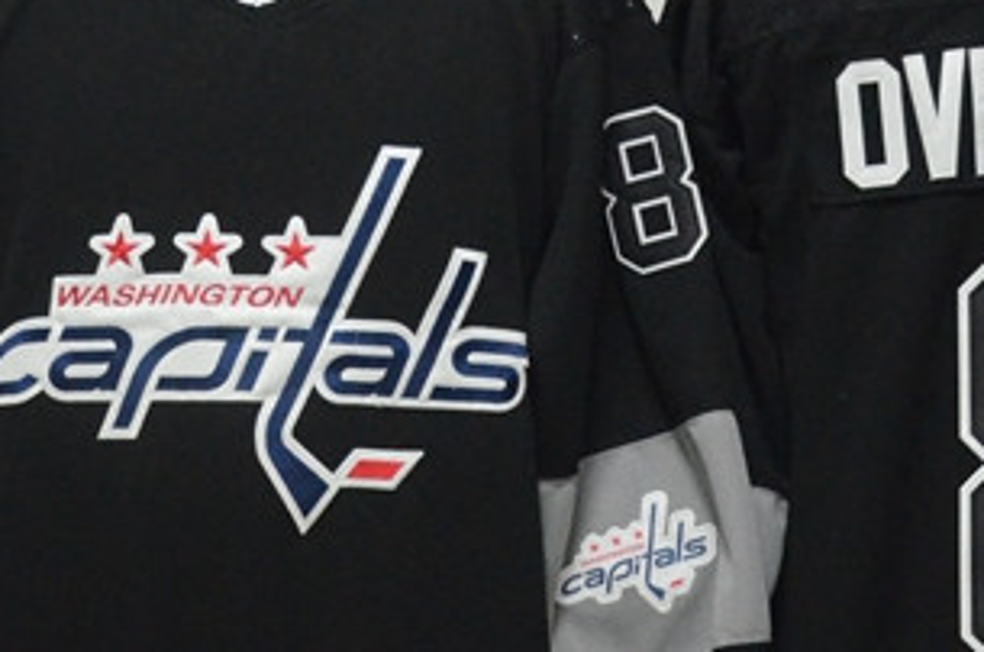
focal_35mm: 126
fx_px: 3437
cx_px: 619
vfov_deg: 10.8
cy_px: 397
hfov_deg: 16.3
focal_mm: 32
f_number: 4.5
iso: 4000
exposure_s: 1/80
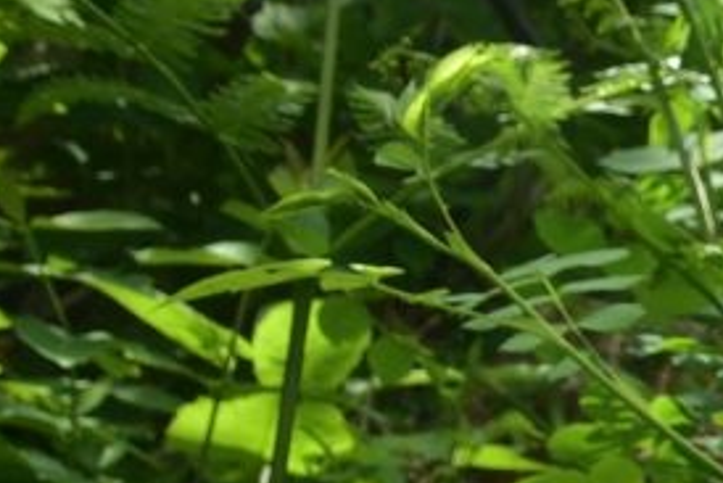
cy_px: 445
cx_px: 1702
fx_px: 4762
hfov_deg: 8.1
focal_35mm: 237
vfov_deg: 5.8
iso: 320
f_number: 11
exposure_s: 1/160
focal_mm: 50
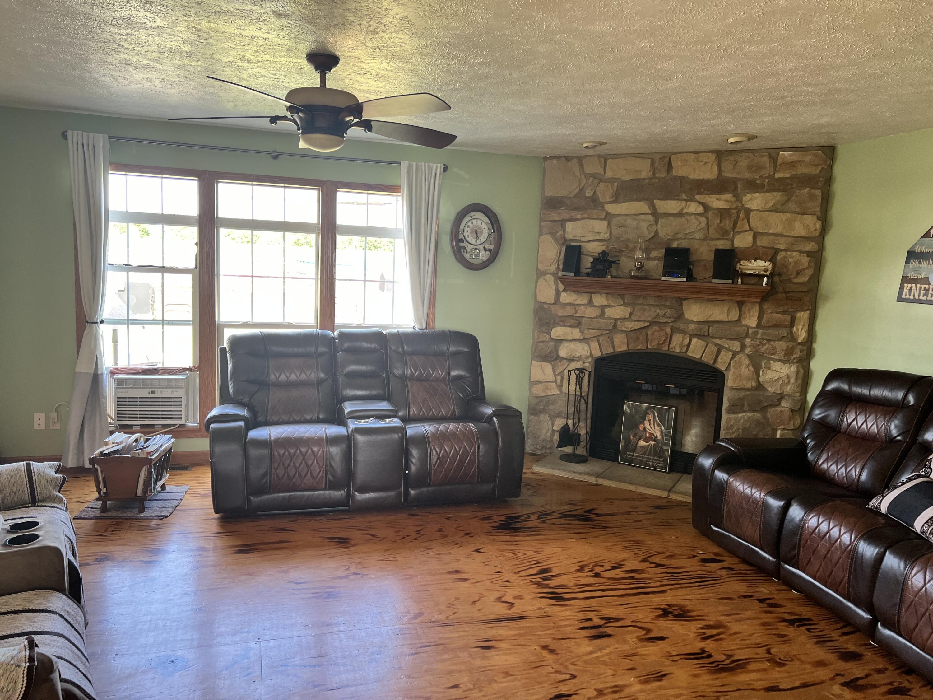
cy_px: 350
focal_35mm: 26
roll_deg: -2.4
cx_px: 466
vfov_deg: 53.1
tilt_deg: -6.7
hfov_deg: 67.3
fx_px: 701
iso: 125
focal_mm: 5.7
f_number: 1.5
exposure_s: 1/100
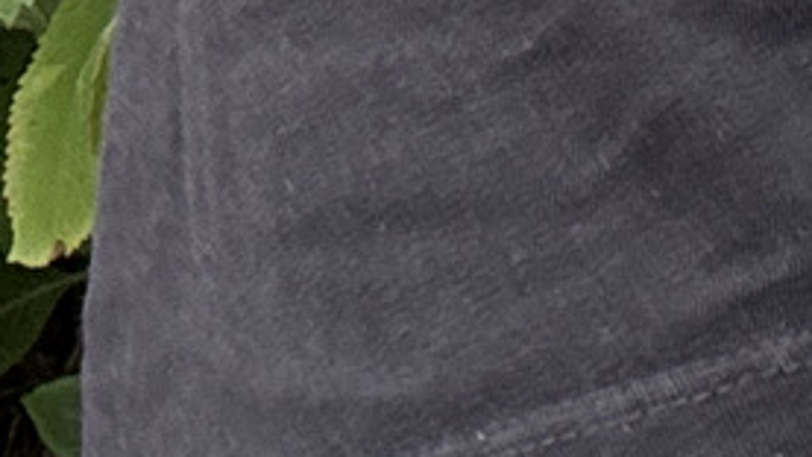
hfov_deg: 11.8
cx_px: 736
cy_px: -973
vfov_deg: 6.1
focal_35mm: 181
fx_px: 3898
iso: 64
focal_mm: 2.69
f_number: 1.9
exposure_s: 1/122
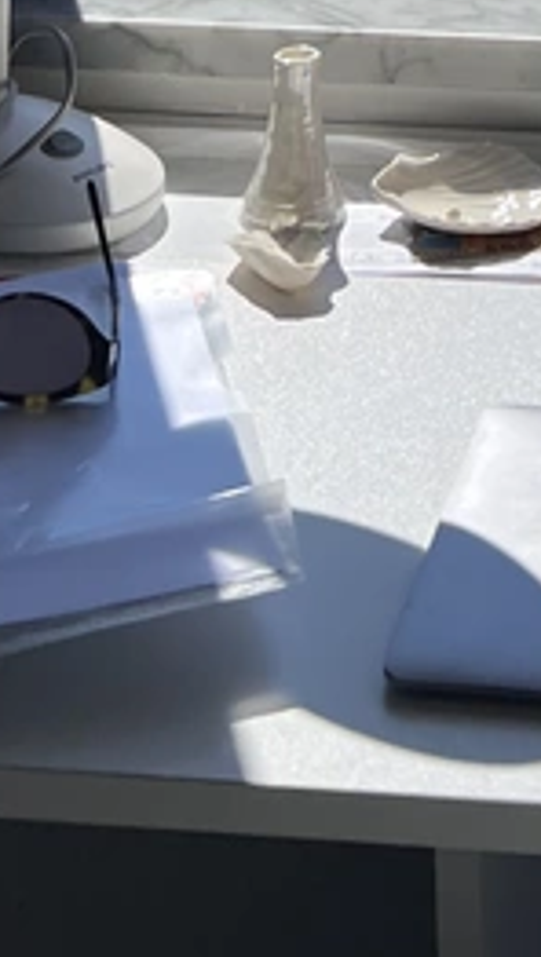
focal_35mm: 95
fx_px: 2415
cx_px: 742
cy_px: -643
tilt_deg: -2.4
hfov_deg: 12.3
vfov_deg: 18.6
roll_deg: -0.5
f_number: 1.5
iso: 50
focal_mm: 5.7
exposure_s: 1/10309
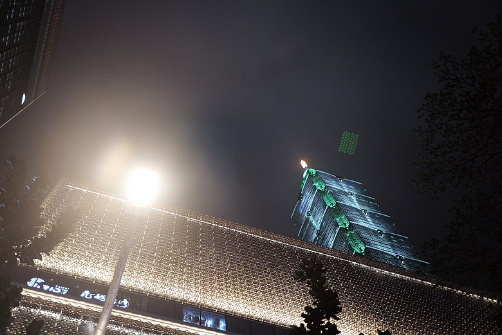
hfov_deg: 54.4
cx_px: 251
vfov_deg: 37.9
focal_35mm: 35
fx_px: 488
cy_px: 168
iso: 3200
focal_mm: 35
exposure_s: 1/125
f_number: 2.2
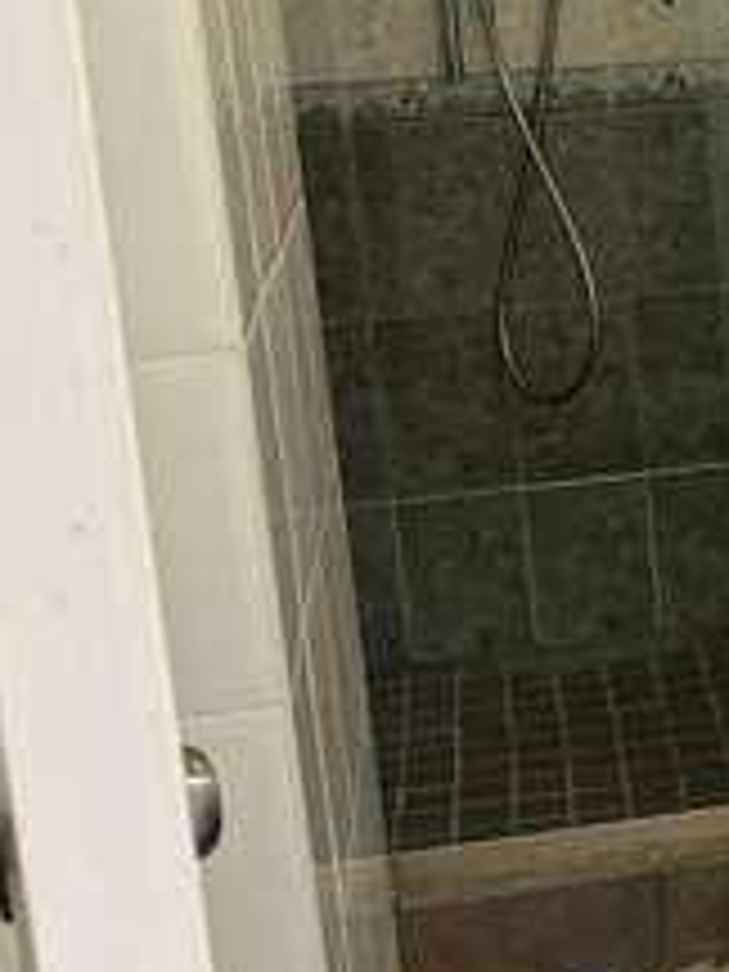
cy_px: 315
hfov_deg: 17.8
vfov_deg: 25.2
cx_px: 968
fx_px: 2162
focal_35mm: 77
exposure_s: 1/60
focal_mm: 5.96
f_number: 1.6
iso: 160
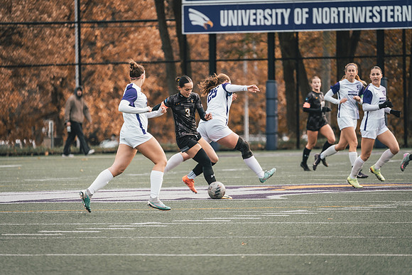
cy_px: 138
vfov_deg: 3.2
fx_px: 4885
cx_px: 206
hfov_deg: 4.8
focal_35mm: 427
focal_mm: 400
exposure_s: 1/800
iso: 800
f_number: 6.3
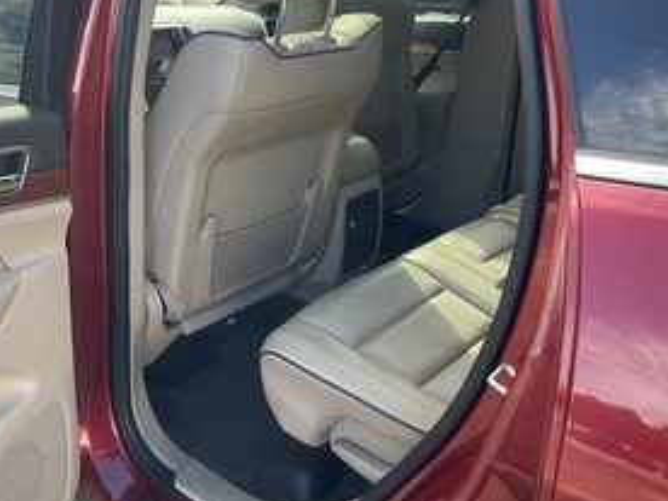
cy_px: 145
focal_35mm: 42
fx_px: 810
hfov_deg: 44.6
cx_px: 266
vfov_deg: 33.9
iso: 25
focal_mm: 3
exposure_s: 1/166
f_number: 1.8
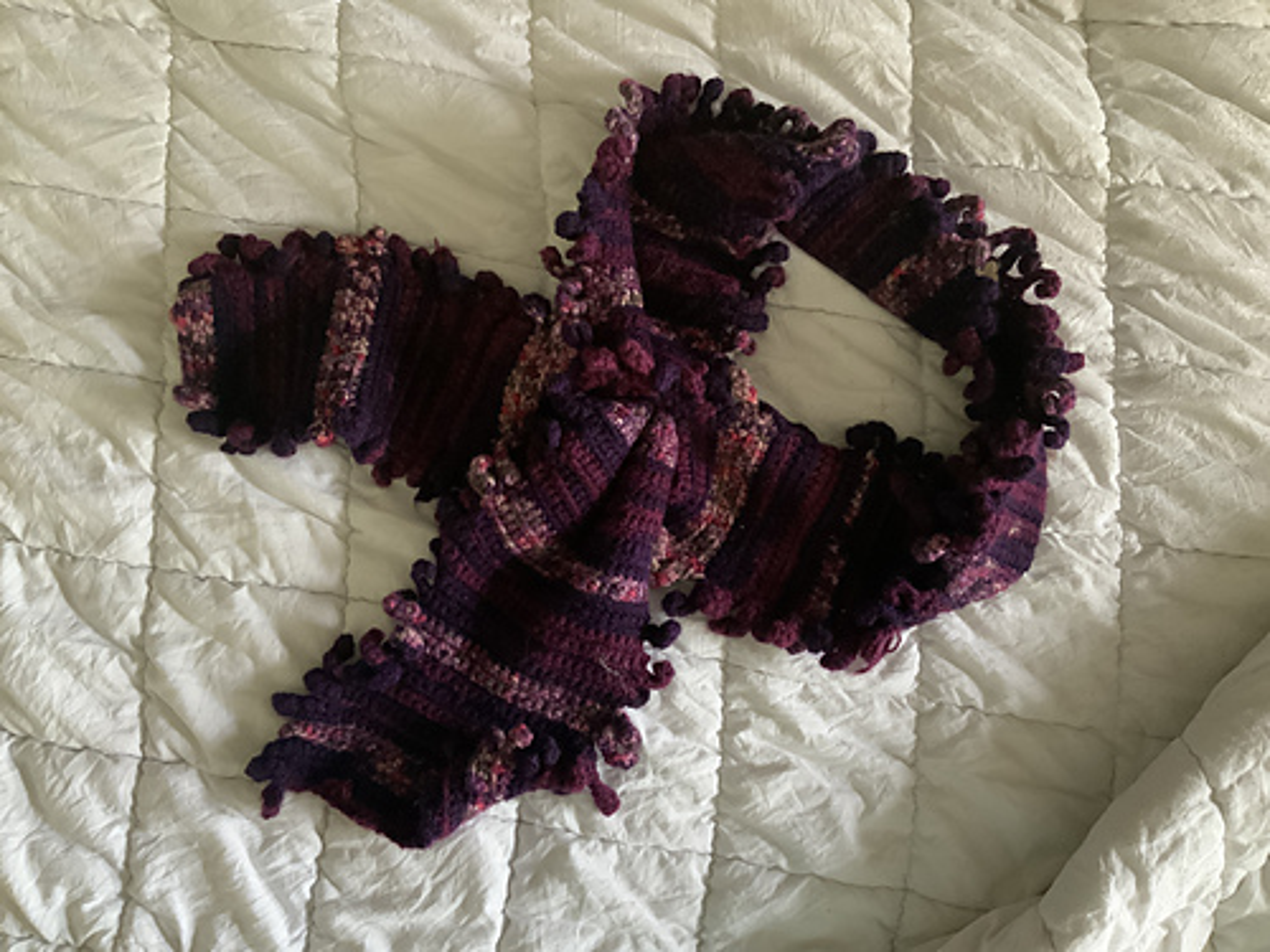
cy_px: 476
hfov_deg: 61.7
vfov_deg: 48.2
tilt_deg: -86.5
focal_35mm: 29
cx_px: 635
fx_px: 1064
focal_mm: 3
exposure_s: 1/30
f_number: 1.8
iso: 320
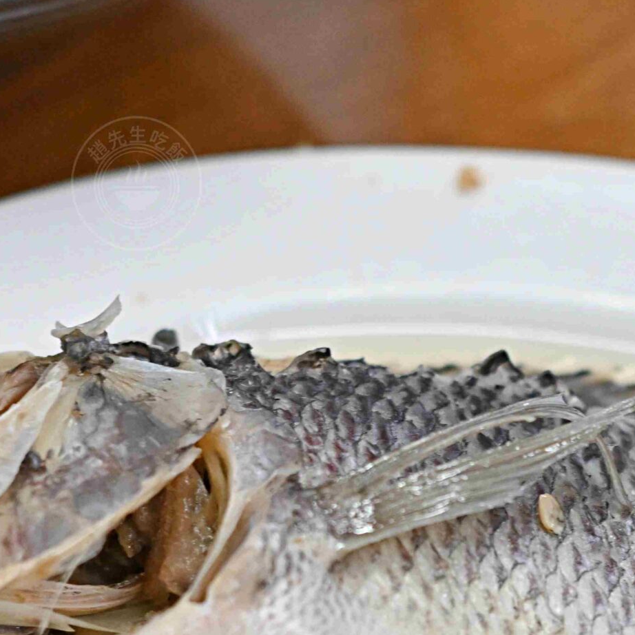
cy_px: 570
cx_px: 621
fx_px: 3673
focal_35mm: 177
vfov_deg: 9.8
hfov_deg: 9.8
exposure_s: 1/200
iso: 800
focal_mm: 50
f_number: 2.5
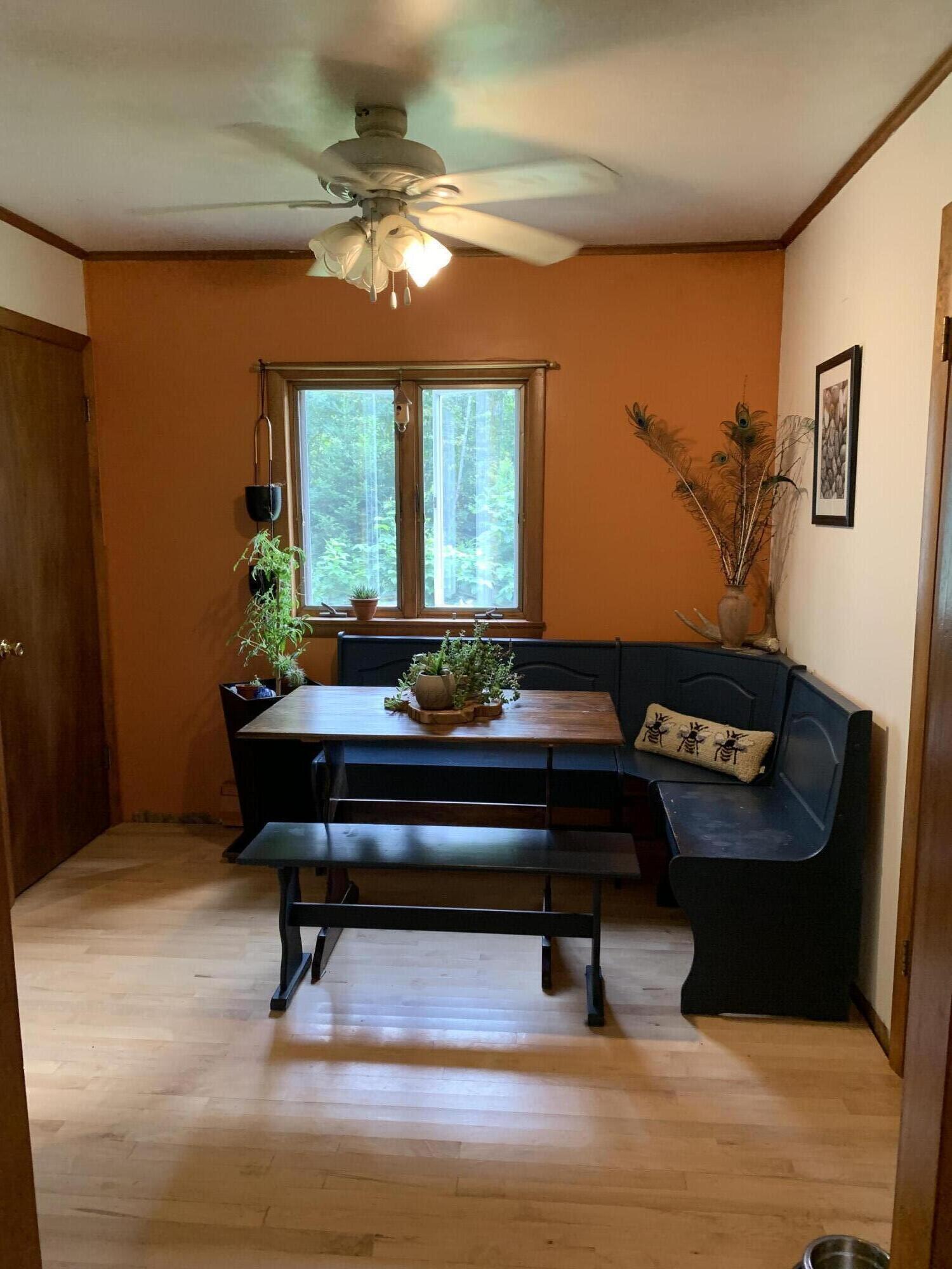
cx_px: 476
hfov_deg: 53.1
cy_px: 634
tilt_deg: -8.7
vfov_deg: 67.3
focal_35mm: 26
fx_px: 953
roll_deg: -0.2
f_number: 1.8
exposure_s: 1/60
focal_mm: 4.25
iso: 250
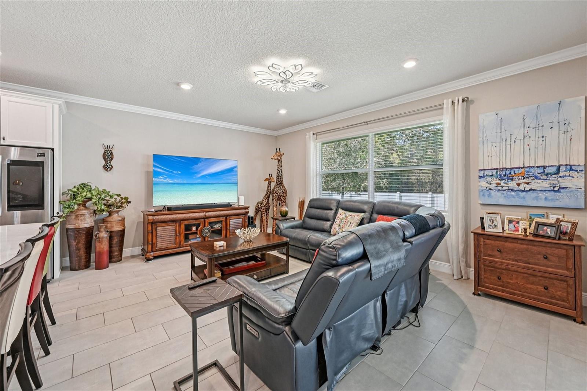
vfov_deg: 81.2
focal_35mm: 14
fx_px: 228
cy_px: 196
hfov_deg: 104.3
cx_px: 294
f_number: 8
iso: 1600
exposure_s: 1/80
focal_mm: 14
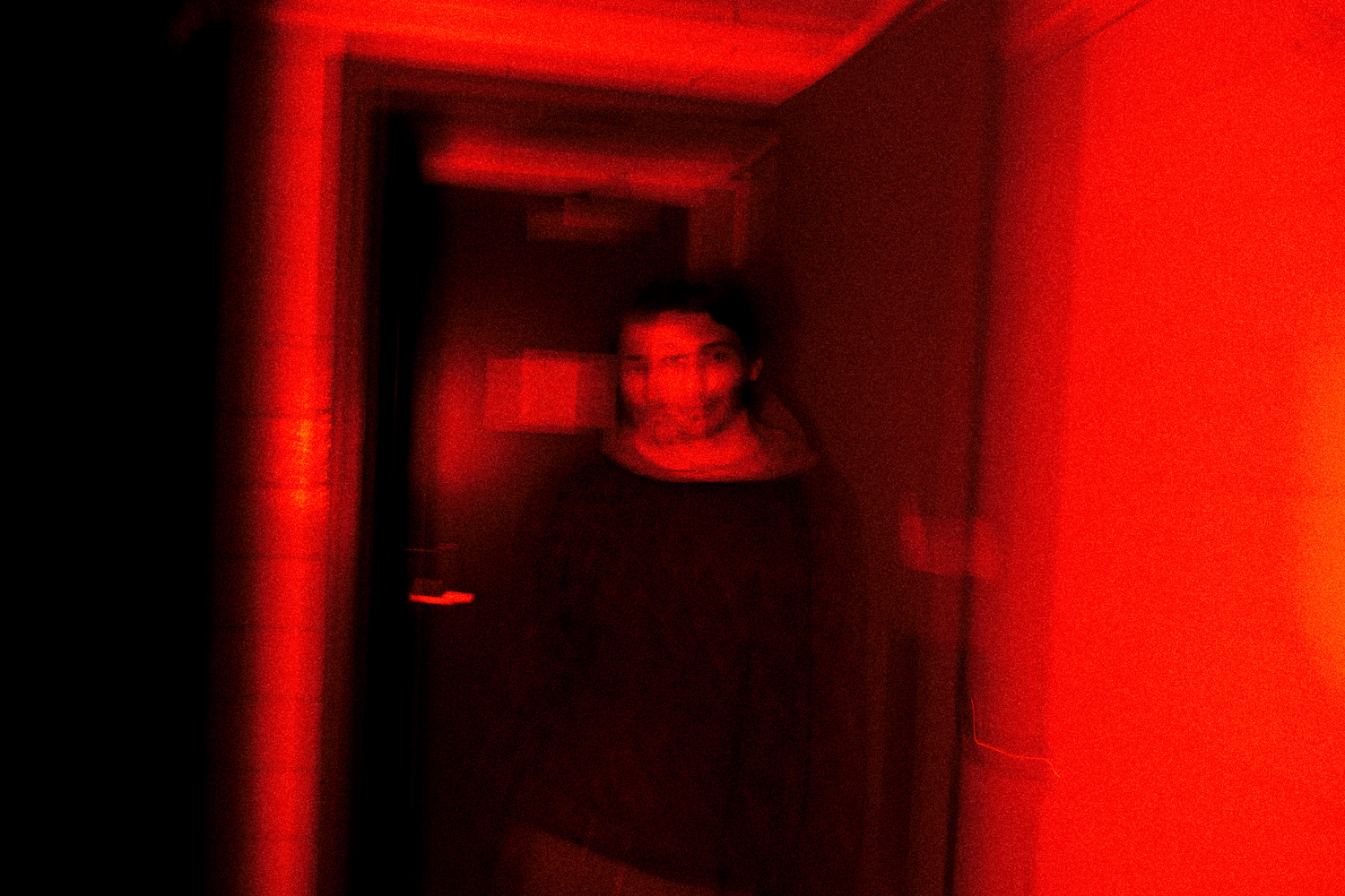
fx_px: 1063
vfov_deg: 45.7
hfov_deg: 64.6
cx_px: 672
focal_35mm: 28
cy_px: 448
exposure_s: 1/3
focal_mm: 18
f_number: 5
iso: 100
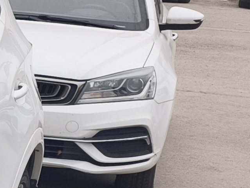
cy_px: 156
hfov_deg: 10.5
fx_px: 1062
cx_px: -446
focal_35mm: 147
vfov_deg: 10.1
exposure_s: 1/1734
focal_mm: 5.84
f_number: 1.6
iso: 80
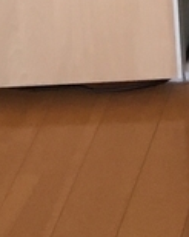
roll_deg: -0.3
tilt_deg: -14.0
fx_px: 1547
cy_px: -466
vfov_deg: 7.7
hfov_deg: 6.5
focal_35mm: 221
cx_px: 530
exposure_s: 1/30
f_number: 2.2
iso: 80
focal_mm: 4.15
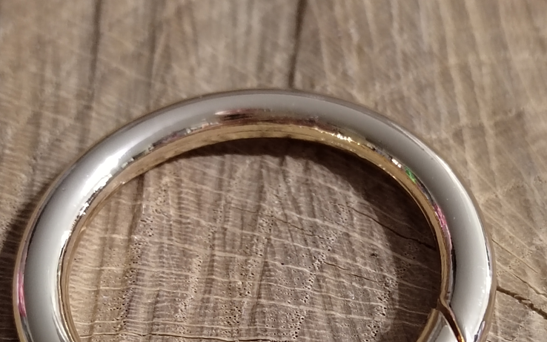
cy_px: 321
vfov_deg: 19.3
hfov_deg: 31.1
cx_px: 273
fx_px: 984
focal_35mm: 66
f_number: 1.9
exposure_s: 1/33.3
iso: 3425
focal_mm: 5.52
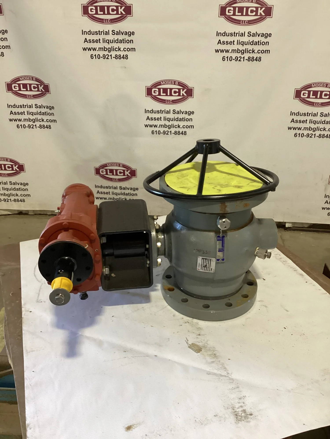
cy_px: 220
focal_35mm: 31
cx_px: 165
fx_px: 394
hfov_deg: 45.4
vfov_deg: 58.4
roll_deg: +1.9
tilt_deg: -26.1
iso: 320
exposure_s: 1/60
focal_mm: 3.3
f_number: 2.4
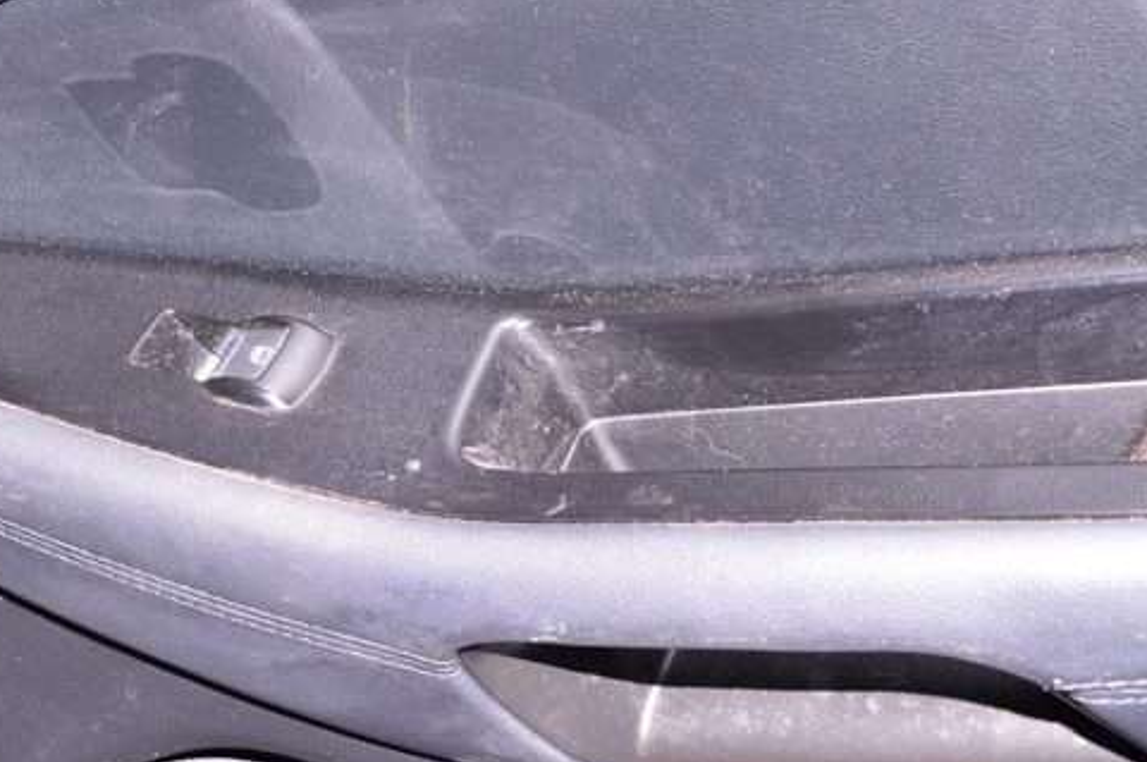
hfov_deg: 33.3
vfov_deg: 22.6
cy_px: 343
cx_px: 461
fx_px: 1910
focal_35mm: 60
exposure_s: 1/200
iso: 1600
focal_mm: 30
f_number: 8
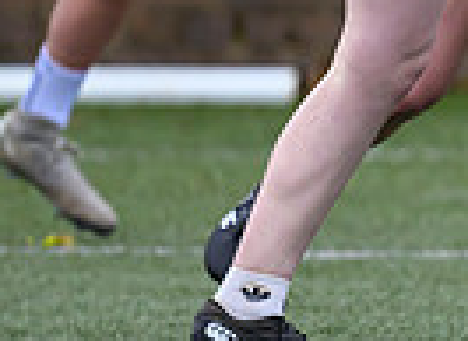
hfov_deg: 0.9
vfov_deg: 0.7
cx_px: 1233
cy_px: -195
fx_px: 29049
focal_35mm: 2170
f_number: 3.5
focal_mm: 400
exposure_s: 1/1600
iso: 640
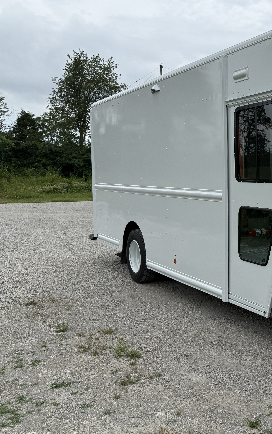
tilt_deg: -1.5
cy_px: 208
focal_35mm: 37
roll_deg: -1.4
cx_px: 314
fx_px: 439
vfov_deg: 52.7
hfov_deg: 30.1
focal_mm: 6.76
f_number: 1.78
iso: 80
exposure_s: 1/4405
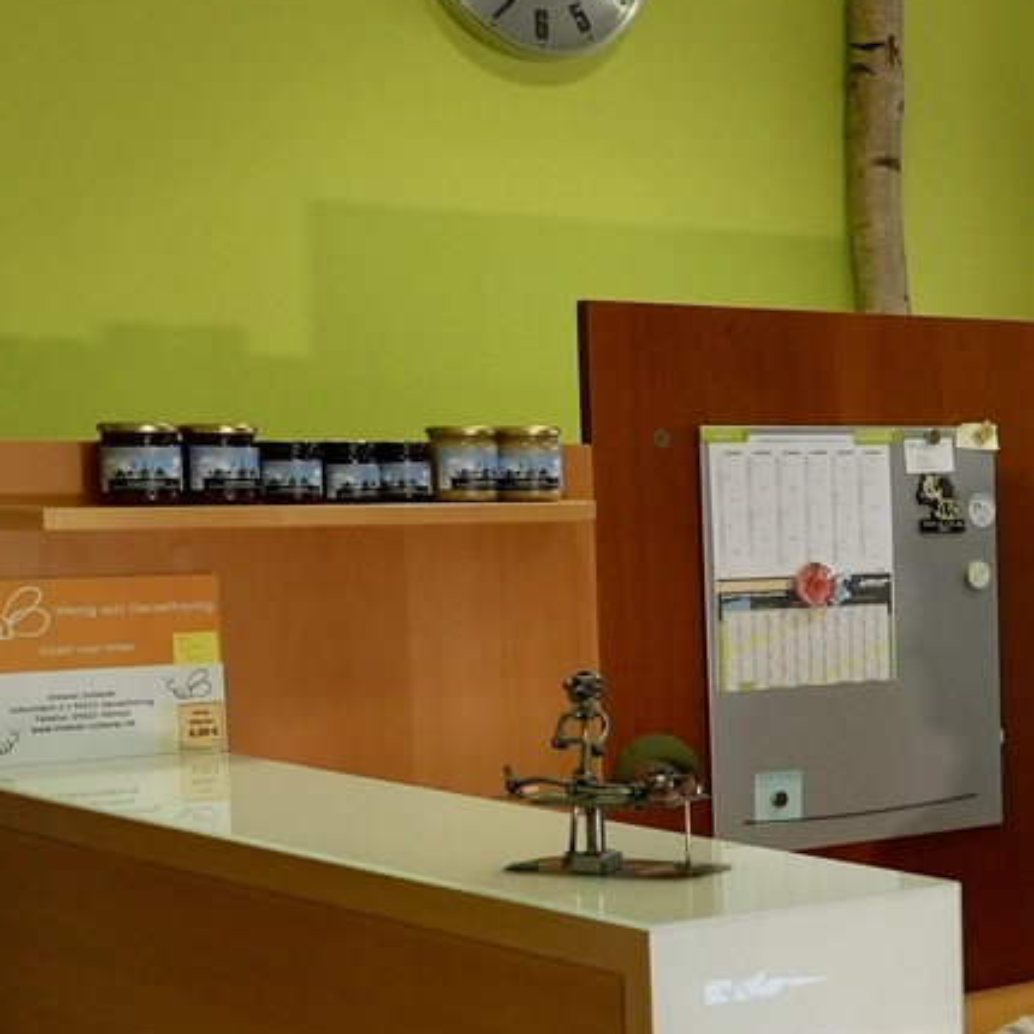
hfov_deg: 18.8
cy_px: 784
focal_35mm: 80
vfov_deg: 21.5
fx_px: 2704
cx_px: 1592
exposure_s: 1/160
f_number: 4
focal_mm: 18
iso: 2000
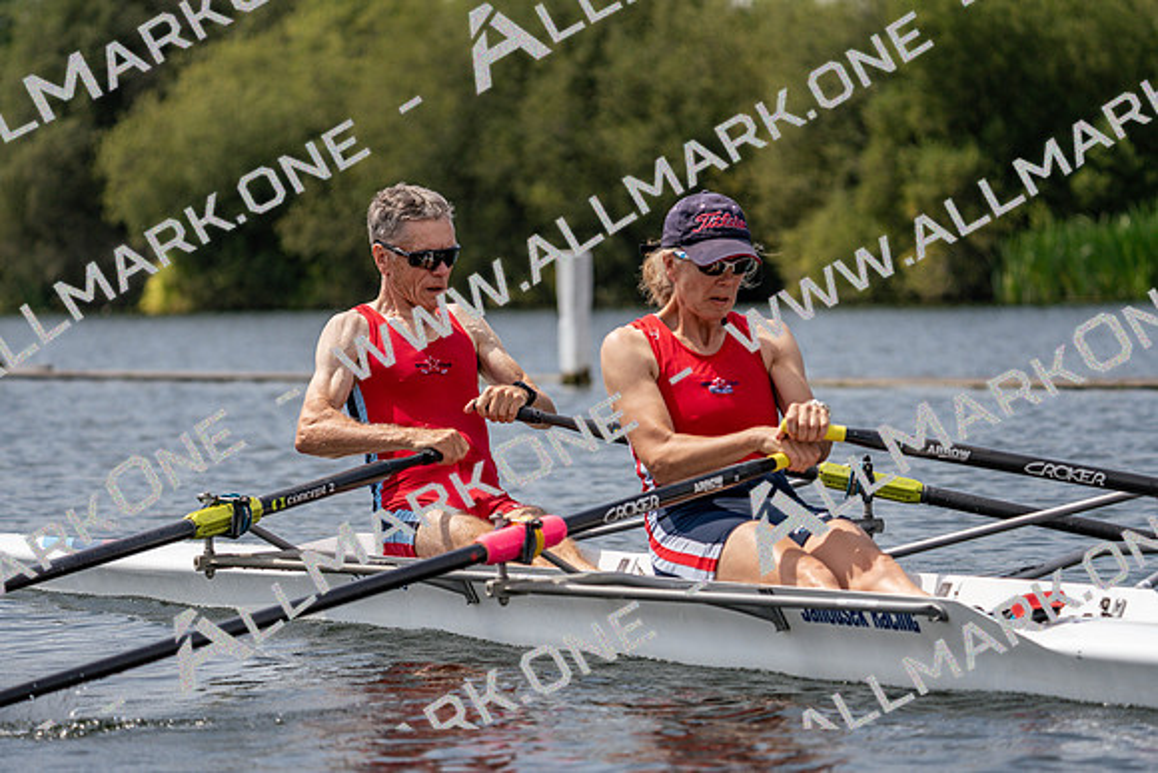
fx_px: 6435
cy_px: 386
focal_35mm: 200
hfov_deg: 10.3
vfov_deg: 6.9
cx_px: 579
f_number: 5.6
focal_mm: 200
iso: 200
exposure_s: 1/1600
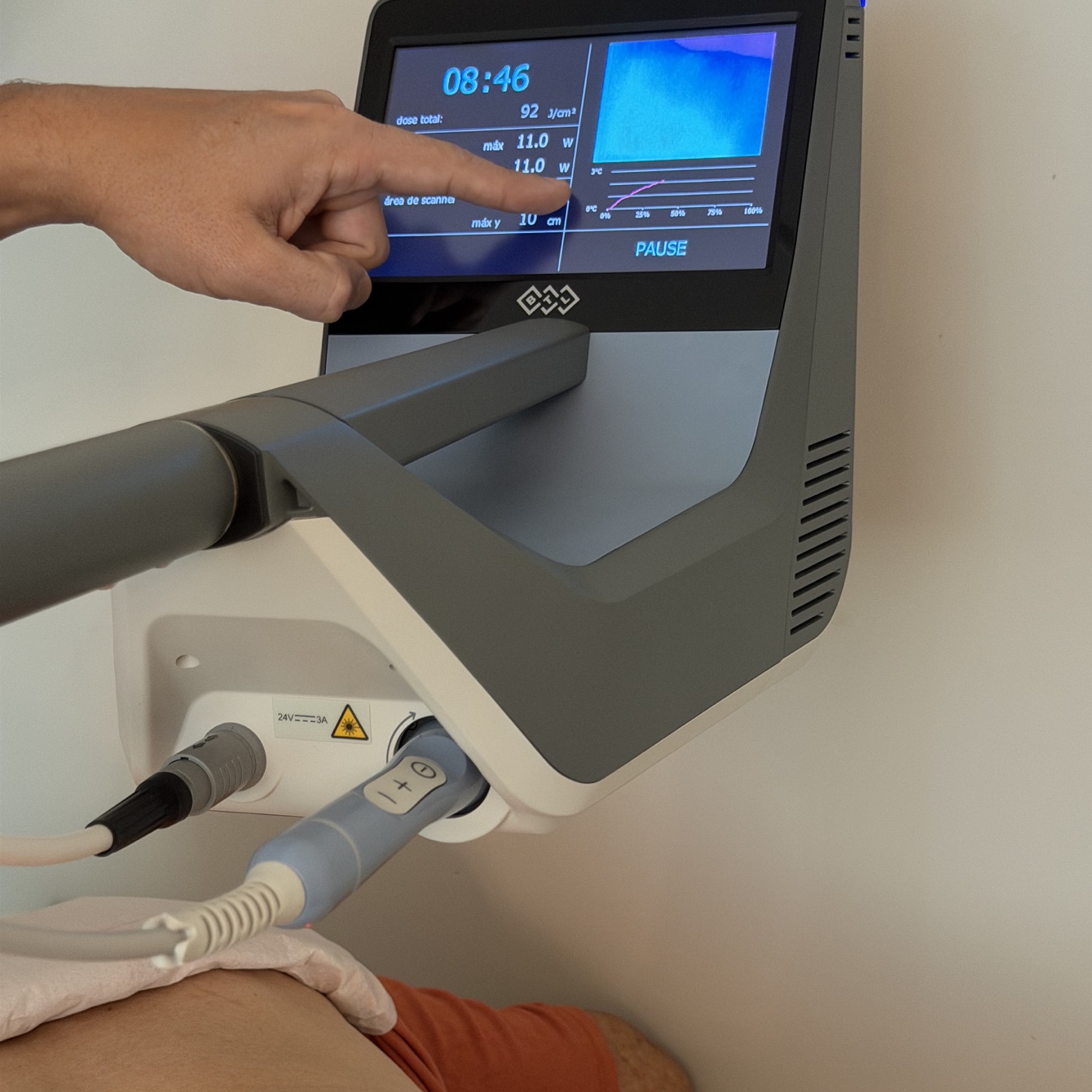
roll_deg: +0.4
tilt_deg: -18.0
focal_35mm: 57
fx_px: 2034
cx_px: 549
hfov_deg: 30.0
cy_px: 729
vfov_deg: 29.8
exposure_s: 1/60
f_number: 1.78
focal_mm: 6.76
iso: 250
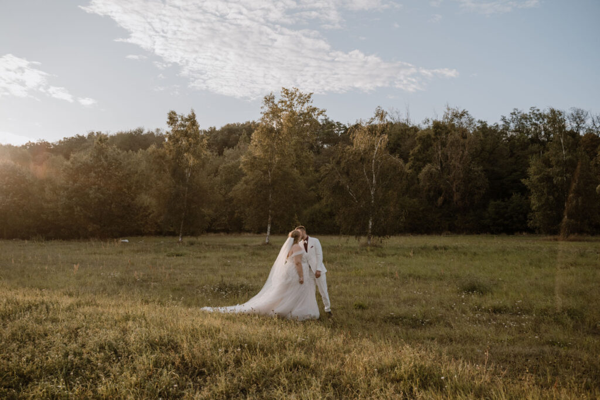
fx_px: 467
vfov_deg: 46.4
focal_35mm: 28
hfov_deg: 65.5
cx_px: 300
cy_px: 200
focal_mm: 28
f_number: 3.2
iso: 500
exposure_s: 1/3200
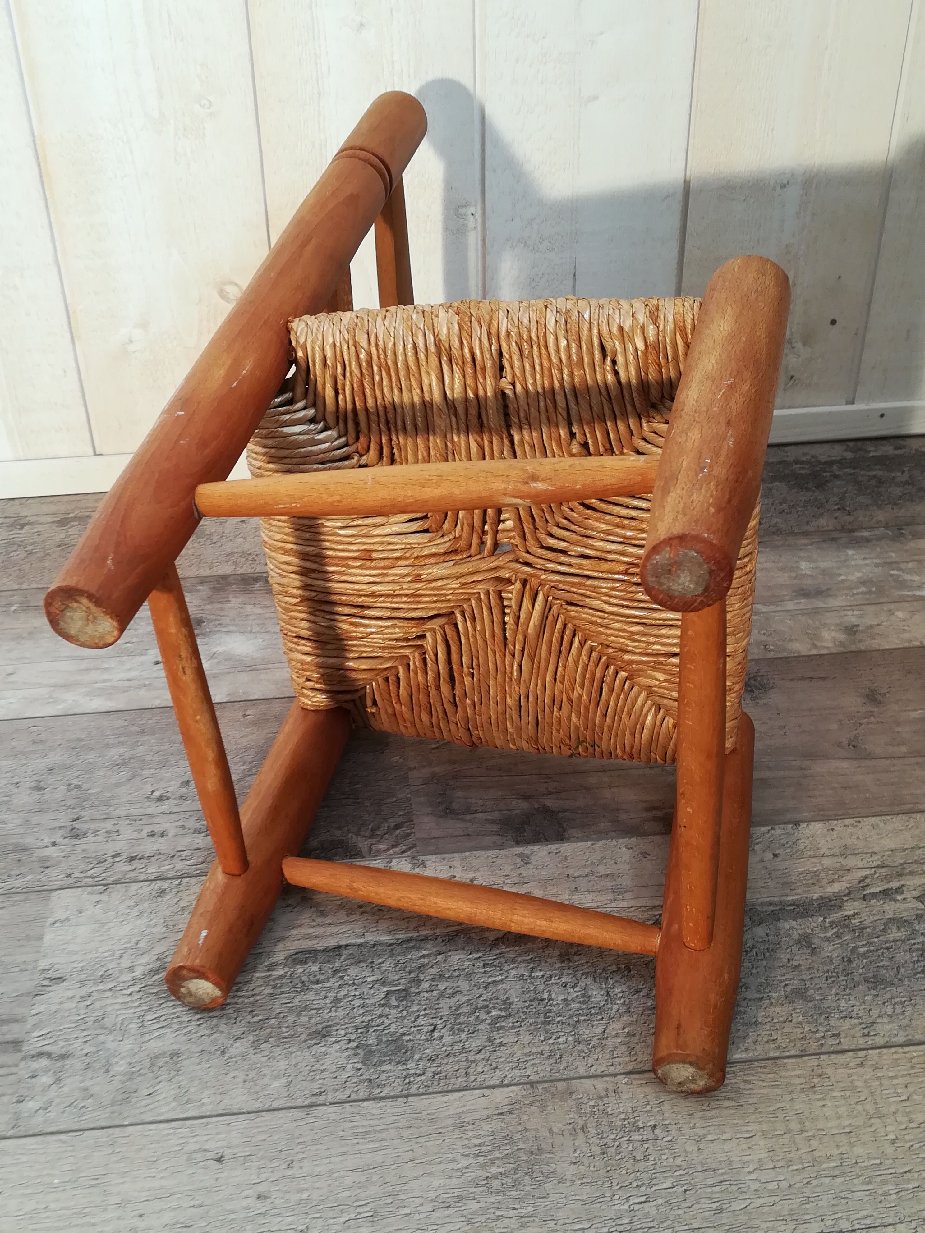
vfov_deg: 51.4
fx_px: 1283
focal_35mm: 36
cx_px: 462
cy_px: 616
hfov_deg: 39.7
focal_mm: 3.83
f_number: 2.2
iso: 100
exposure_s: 1/40
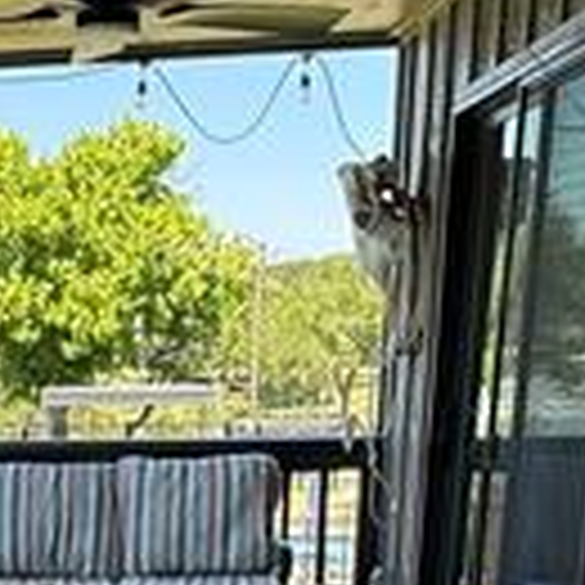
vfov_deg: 21.9
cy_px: 698
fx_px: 1396
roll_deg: +0.8
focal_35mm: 73
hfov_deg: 22.2
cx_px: -81
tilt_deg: -14.7
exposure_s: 1/596
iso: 64
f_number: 2.2
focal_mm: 2.22
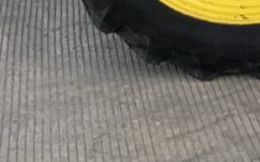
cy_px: -282
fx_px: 1062
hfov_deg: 12.0
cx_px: 567
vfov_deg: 7.8
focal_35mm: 150
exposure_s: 1/1015
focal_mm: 3
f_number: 1.8
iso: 16
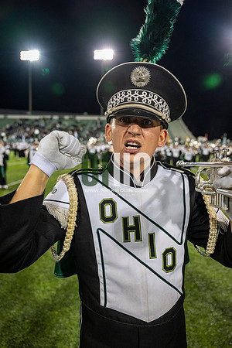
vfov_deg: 69.4
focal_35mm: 26
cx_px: 116
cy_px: 174
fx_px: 251
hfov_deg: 49.6
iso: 1250
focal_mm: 26
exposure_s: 1/500
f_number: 3.2
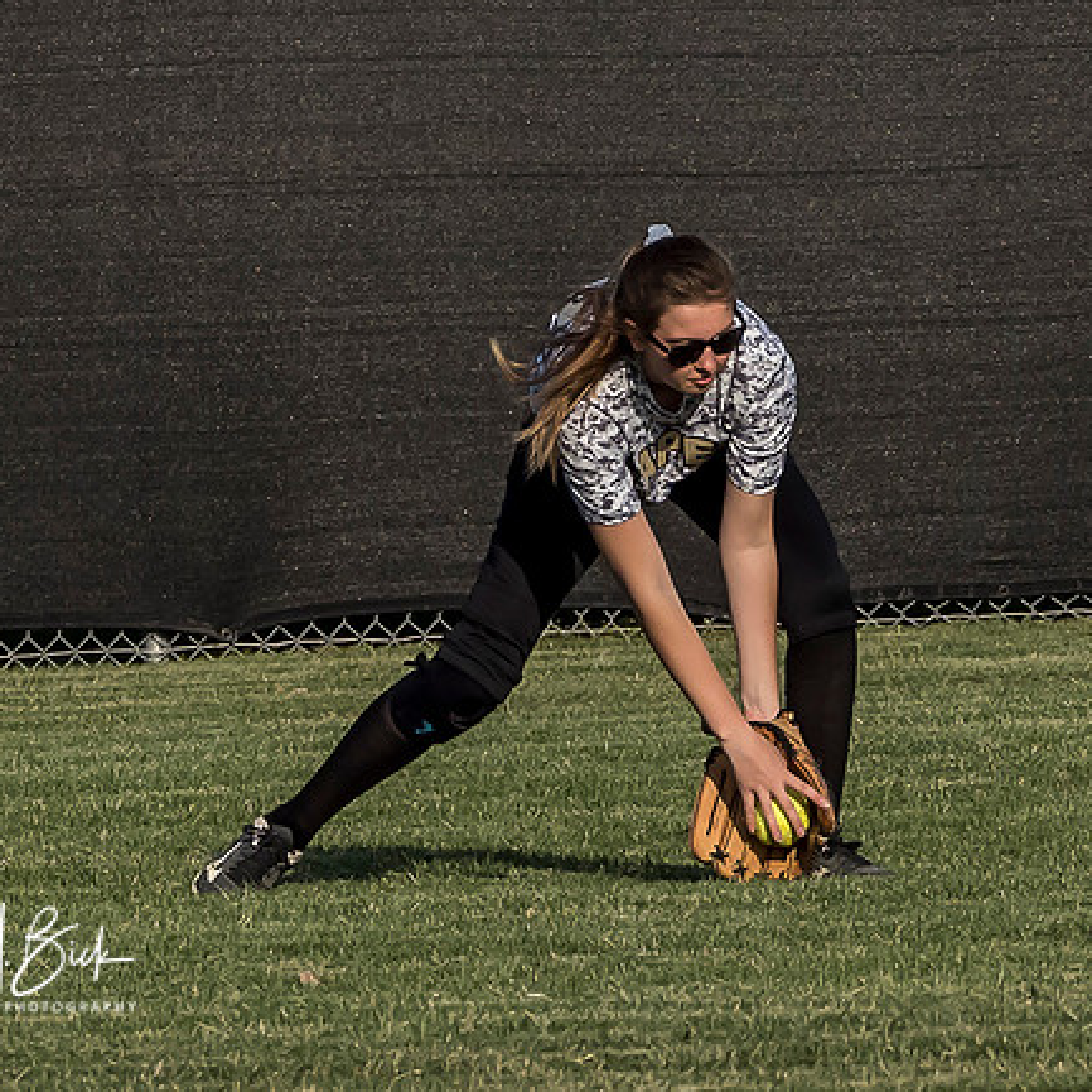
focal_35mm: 883
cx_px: 721
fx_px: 31515
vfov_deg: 2.0
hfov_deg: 2.0
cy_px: 604
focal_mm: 127
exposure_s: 1/2000
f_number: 6.3
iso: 400
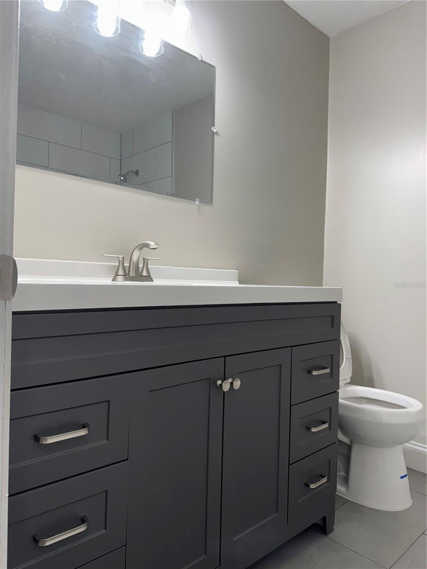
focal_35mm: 24
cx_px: 214
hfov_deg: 56.8
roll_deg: -0.4
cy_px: 284
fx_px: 395
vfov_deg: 71.6
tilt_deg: +0.4
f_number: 1.78
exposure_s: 1/120
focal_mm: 6.76
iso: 80
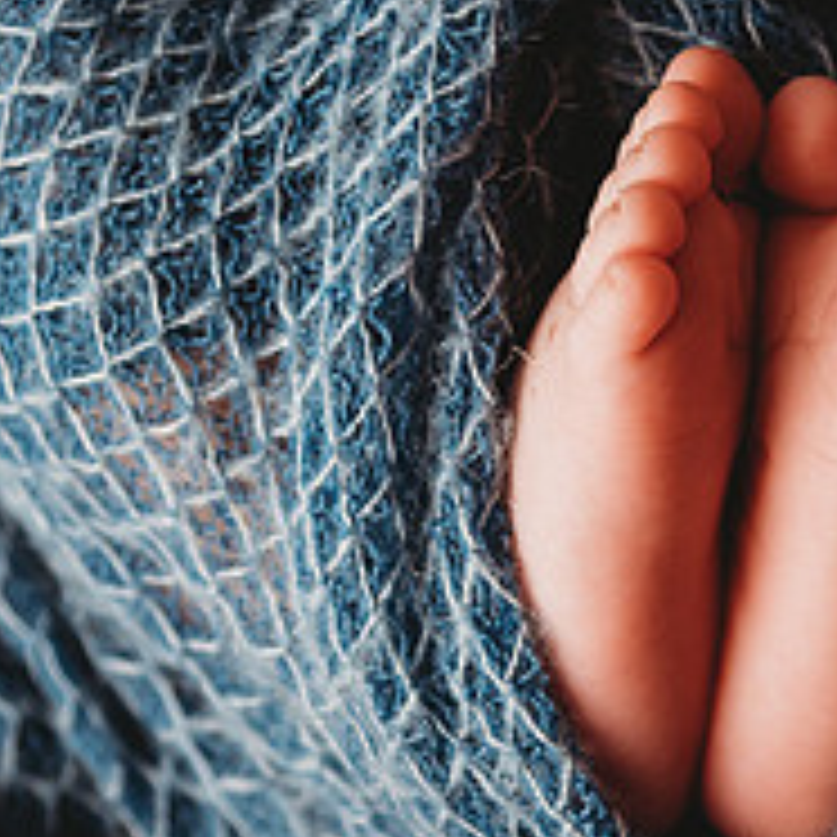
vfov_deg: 12.7
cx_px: 603
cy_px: 394
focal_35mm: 138
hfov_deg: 12.6
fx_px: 3775
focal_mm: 52
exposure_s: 1/160
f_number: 4
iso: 100
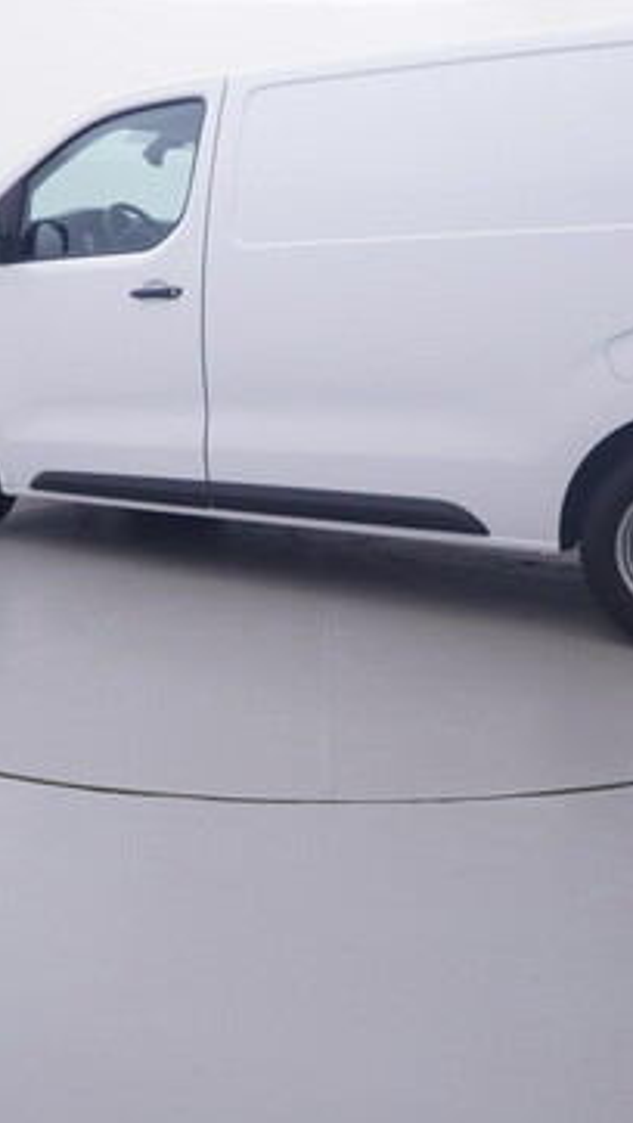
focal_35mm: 36
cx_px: 299
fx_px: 1067
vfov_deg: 55.5
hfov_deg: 33.0
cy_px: 560
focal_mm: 15
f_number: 5
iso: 200
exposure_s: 1/80
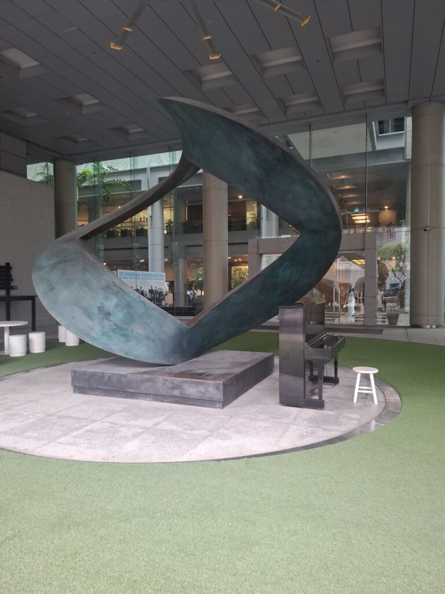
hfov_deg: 58.9
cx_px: 222
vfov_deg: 73.9
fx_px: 394
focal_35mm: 23
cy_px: 297
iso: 200
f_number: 1.8
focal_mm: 5.54
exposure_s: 1/50
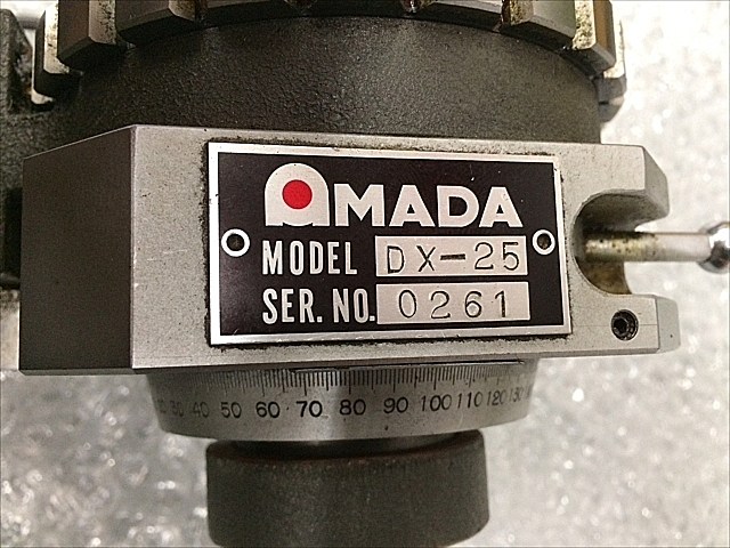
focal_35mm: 29
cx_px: 365
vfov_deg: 48.2
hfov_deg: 61.7
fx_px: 612
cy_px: 274
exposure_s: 1/30
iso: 250
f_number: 2.2
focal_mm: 4.15
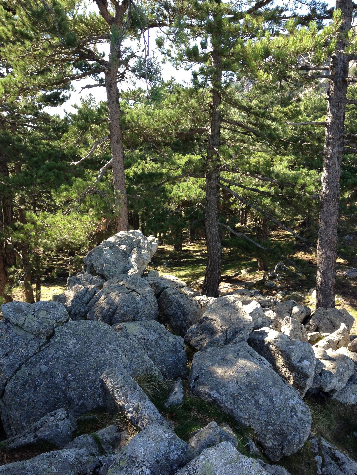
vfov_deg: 52.6
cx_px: 178
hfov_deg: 40.7
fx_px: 481
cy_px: 238
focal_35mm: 35
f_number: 2.4
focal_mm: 4.28
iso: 64
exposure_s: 1/223
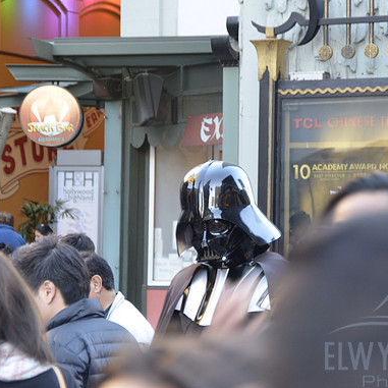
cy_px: 195
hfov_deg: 11.3
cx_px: 252
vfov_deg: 11.3
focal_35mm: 155
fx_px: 1966
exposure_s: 1/60
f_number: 5.3
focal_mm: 80
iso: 800
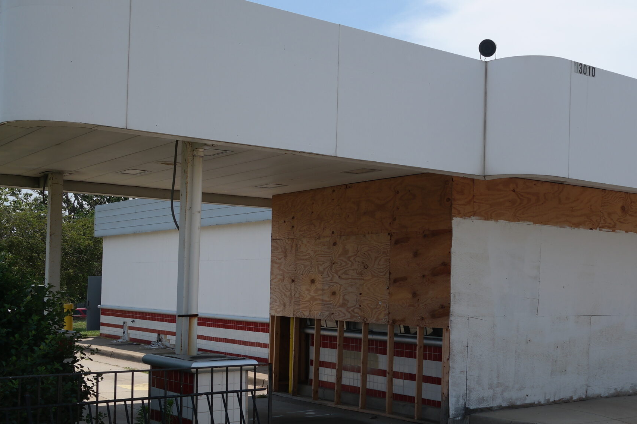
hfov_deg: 42.7
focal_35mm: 45
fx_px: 796
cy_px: 250
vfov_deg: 29.8
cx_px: 452
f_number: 7.1
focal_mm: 20
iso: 100
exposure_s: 1/400
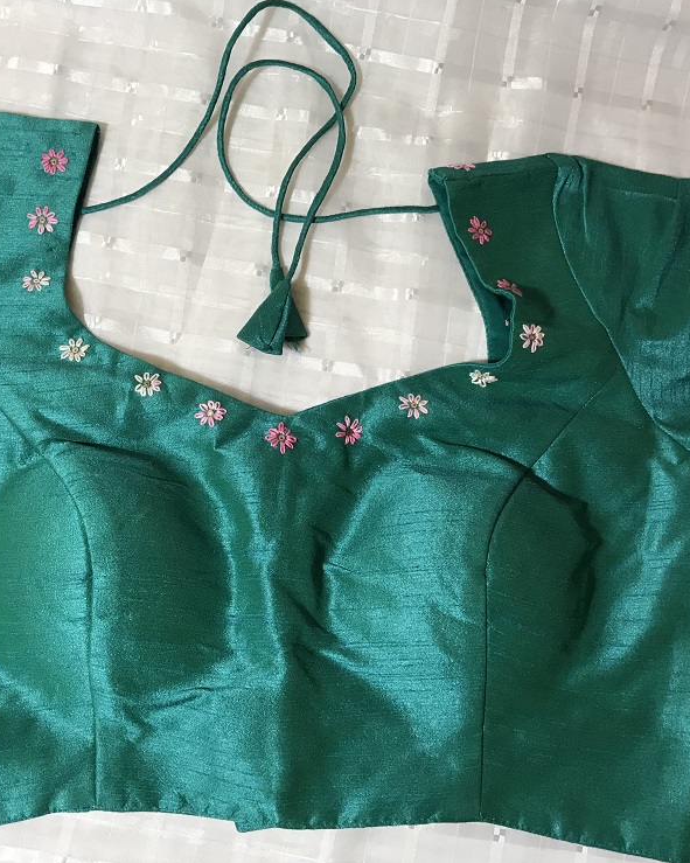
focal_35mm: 37
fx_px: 945
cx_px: 274
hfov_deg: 39.9
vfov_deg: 49.1
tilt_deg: -86.2
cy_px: 427
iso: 32
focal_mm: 3.99
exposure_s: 1/24
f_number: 1.8
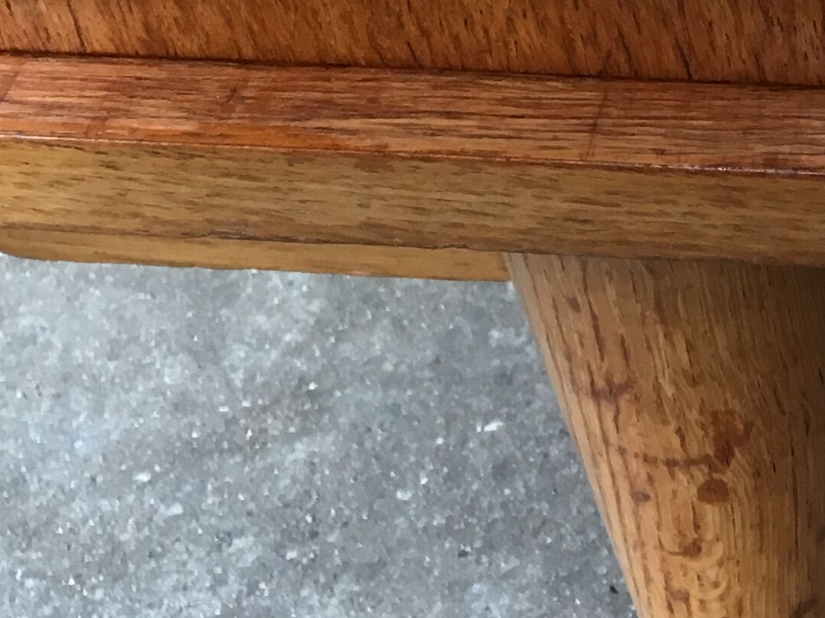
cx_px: 1159
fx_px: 2574
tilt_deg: -36.8
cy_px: -119
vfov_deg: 13.3
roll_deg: +0.5
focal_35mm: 108
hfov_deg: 16.8
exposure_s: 1/33
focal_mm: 4.15
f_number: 2.2
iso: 32
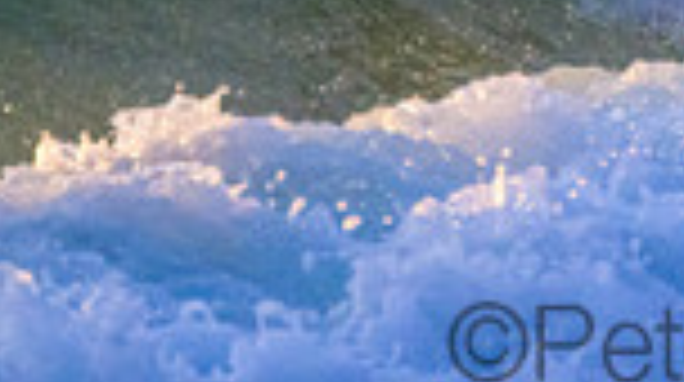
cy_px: -402
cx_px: 796
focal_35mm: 3200
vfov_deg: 0.4
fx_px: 57957
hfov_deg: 0.7
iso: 5000
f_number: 11
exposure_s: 1/1250
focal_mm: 800
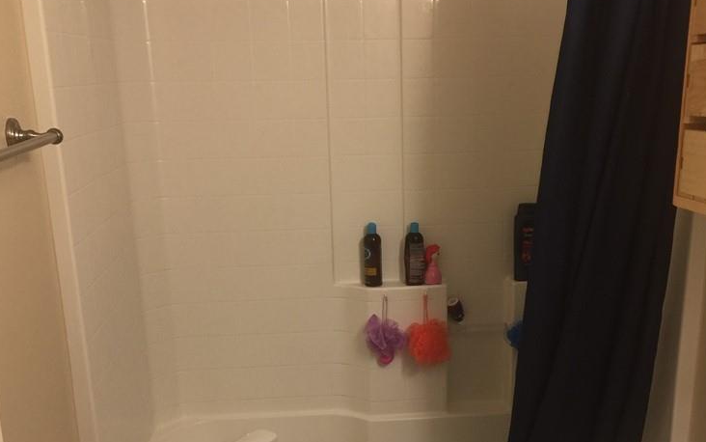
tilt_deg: -16.7
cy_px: 341
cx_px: 395
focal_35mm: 43
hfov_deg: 46.1
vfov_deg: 29.3
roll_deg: -0.8
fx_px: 828
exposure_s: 1/15
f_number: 2.2
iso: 64
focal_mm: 4.15
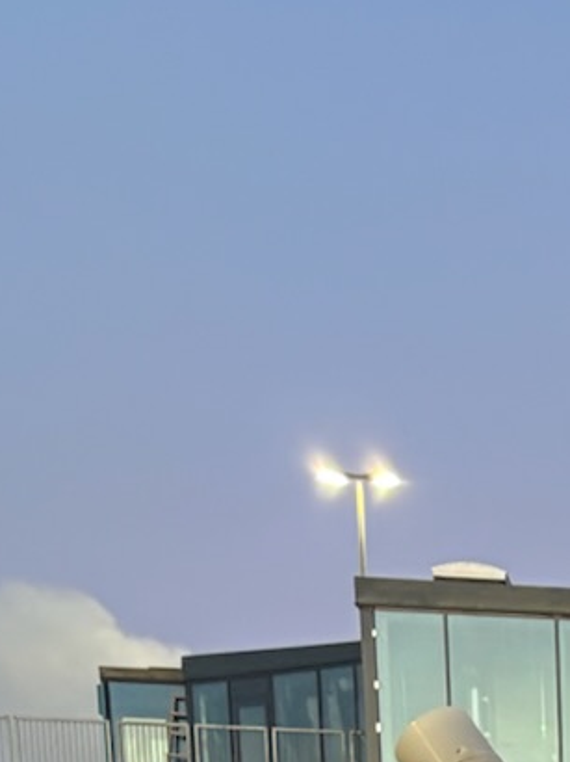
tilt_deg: -10.8
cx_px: 1264
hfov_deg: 10.2
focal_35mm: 130
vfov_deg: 12.1
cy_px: 1851
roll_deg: -1.6
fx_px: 2857
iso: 125
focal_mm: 5.96
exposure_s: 1/50
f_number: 1.6
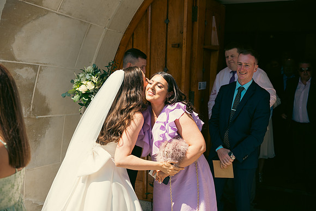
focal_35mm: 40
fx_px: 351
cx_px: 158
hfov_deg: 48.4
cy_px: 106
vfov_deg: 33.4
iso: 100
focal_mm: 40
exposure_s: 1/800
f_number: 3.5
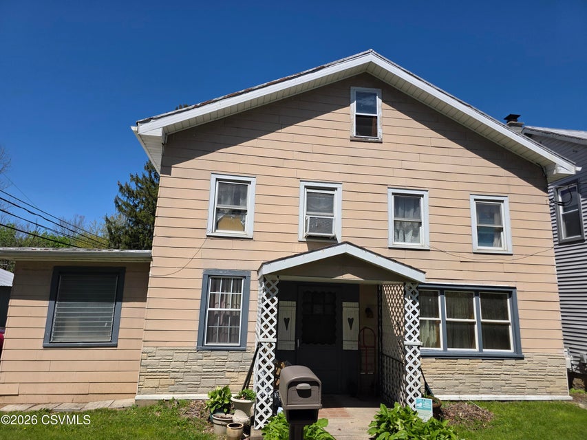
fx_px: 390
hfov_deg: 73.9
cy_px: 220
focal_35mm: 23
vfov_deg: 58.9
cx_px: 294
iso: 80
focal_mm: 6.3
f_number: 1.7
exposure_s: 1/7944
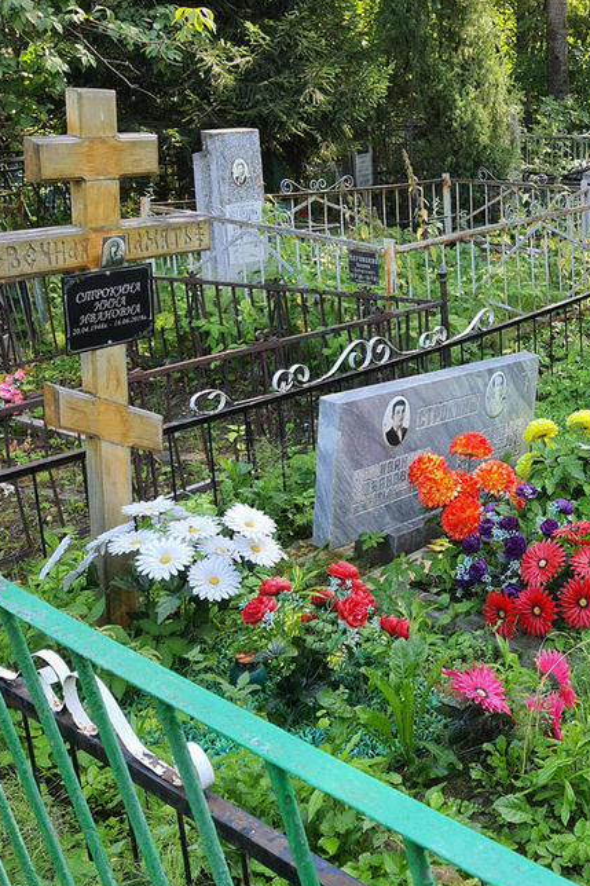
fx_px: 1058
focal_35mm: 43
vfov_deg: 45.4
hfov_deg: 28.9
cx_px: 608
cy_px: 393
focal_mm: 4.32
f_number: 1.7
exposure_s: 1/159
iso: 50
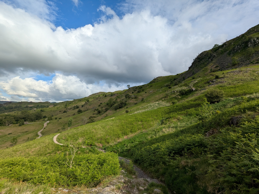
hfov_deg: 94.5
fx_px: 120
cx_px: 130
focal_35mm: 16
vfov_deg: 78.1
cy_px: 97
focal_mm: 2.35
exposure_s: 1/1721
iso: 50
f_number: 2.2
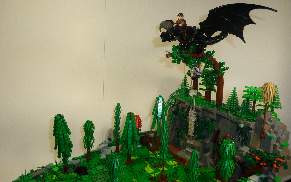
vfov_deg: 37.2
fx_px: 270
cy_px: 106
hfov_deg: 56.7
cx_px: 145
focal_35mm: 34
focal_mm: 5.3
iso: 100
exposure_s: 1/30
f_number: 3.5
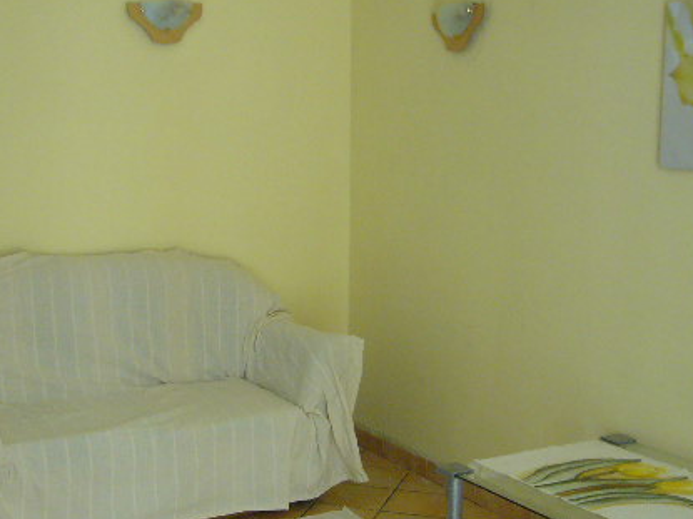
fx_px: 1081
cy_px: 230
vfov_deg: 27.0
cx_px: 281
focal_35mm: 54
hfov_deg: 35.4
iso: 200
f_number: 2.8
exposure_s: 1/15
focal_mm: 5.8
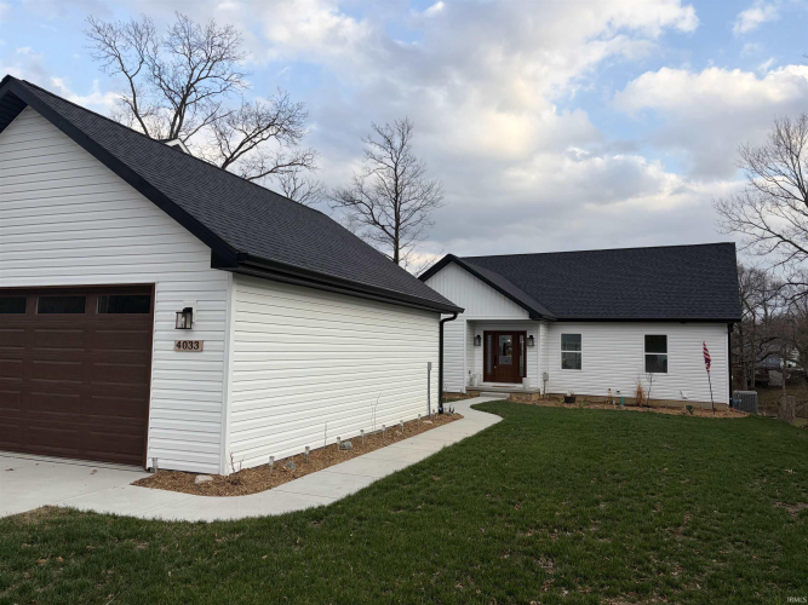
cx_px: 404
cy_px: 302
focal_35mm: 26
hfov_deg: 67.3
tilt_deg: +3.8
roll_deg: -0.5
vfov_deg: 53.0
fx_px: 607
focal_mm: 5.96
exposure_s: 1/1364
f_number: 1.6
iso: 50
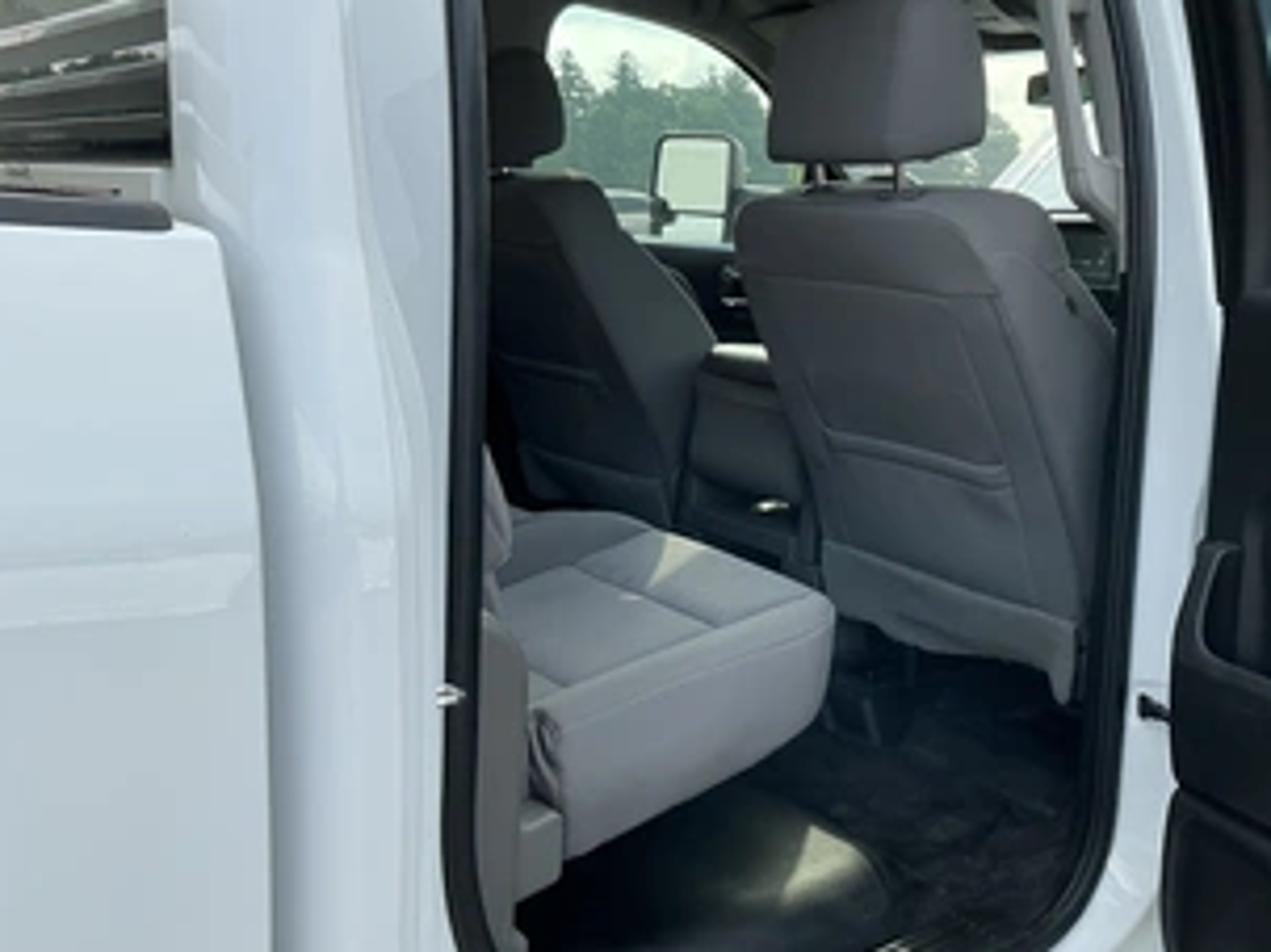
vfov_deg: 38.6
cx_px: 814
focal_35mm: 37
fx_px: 1358
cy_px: 461
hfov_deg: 49.5
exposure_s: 1/439
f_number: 1.8
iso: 25
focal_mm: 3
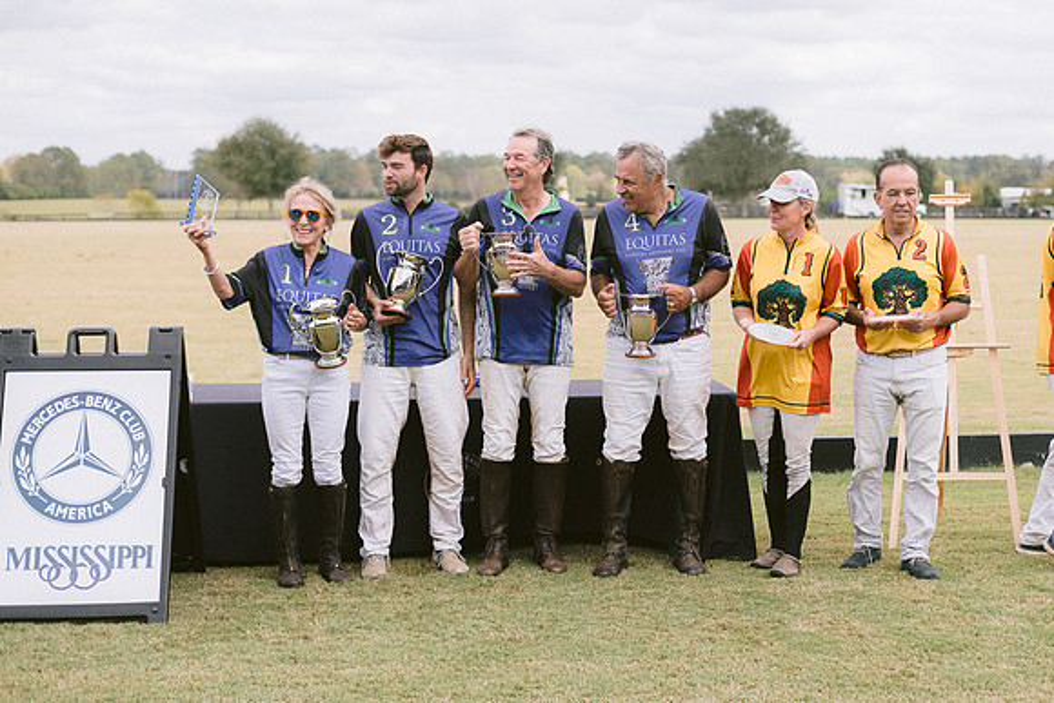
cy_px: 352
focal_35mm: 61
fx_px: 1796
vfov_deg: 22.2
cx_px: 641
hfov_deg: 32.6
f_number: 2.8
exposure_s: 1/4000
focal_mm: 50
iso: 200
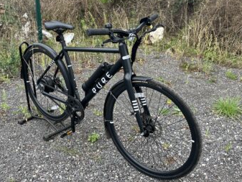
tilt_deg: -18.7
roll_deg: -2.3
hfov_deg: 50.1
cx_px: 113
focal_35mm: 37
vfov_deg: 38.7
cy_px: 86
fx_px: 259
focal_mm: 5.1
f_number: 1.6
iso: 50
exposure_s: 1/394
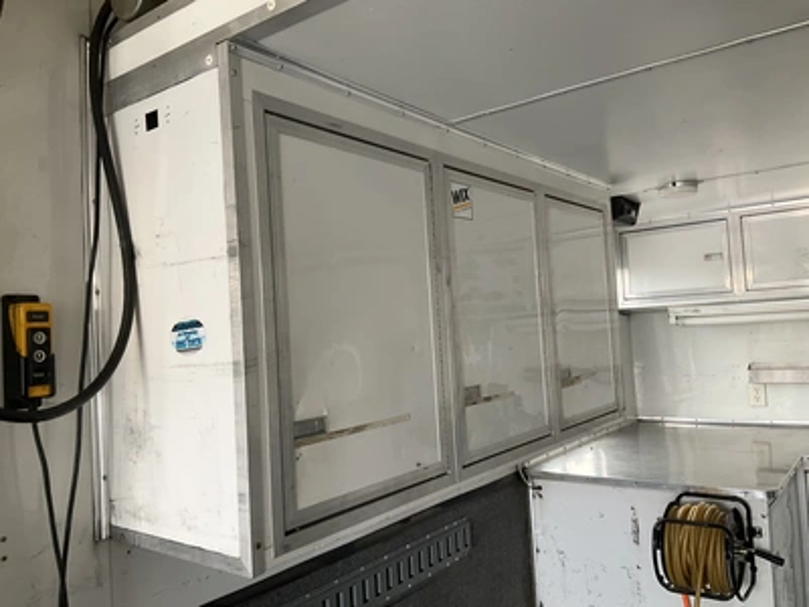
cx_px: 404
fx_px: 678
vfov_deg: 48.2
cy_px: 304
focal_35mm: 29
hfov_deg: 61.7
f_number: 1.8
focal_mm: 3
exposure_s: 1/60
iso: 40
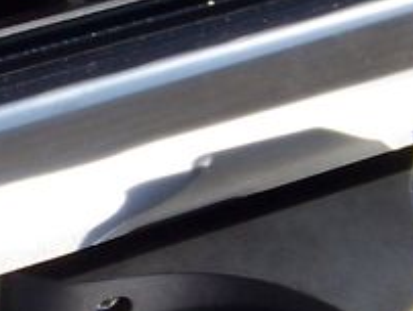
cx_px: -170
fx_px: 2126
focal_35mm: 178
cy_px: 190
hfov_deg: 10.8
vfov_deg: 8.4
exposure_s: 1/800
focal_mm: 5.85
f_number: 2.8
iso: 64
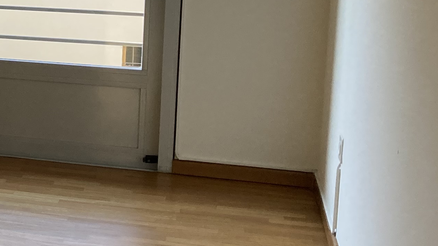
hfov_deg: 19.3
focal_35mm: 97
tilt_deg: -7.5
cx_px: -218
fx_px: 1126
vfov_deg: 12.4
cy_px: 21
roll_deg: +1.3
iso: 80
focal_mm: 3.99
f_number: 1.8
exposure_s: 1/121
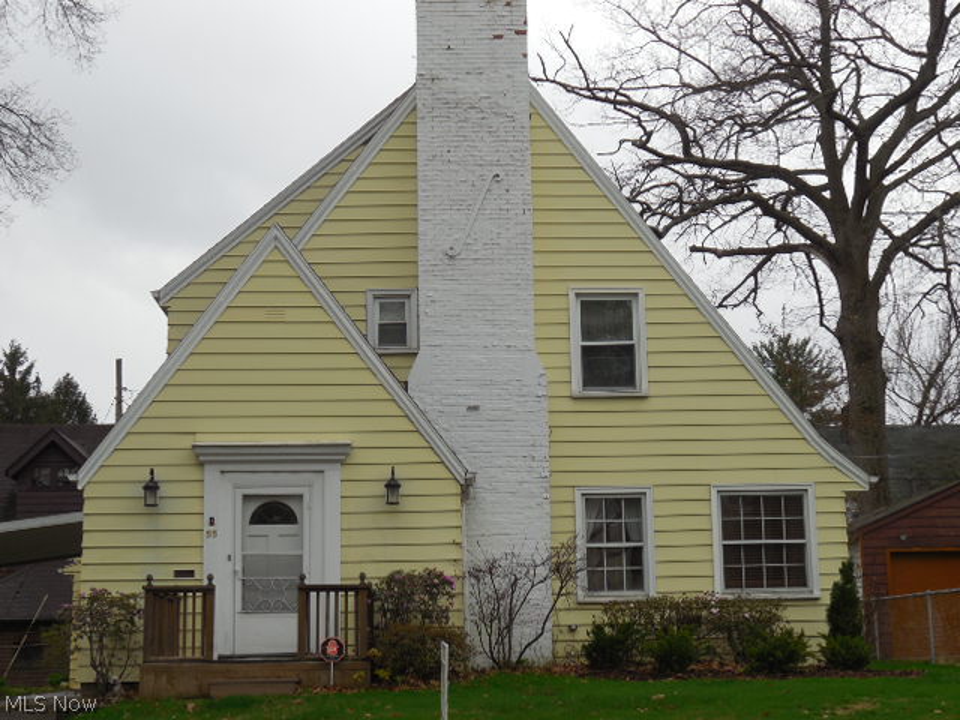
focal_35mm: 56
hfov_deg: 34.3
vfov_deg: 26.1
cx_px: 480
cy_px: 360
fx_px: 1553
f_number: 5.2
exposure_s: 1/200
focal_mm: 10
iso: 125
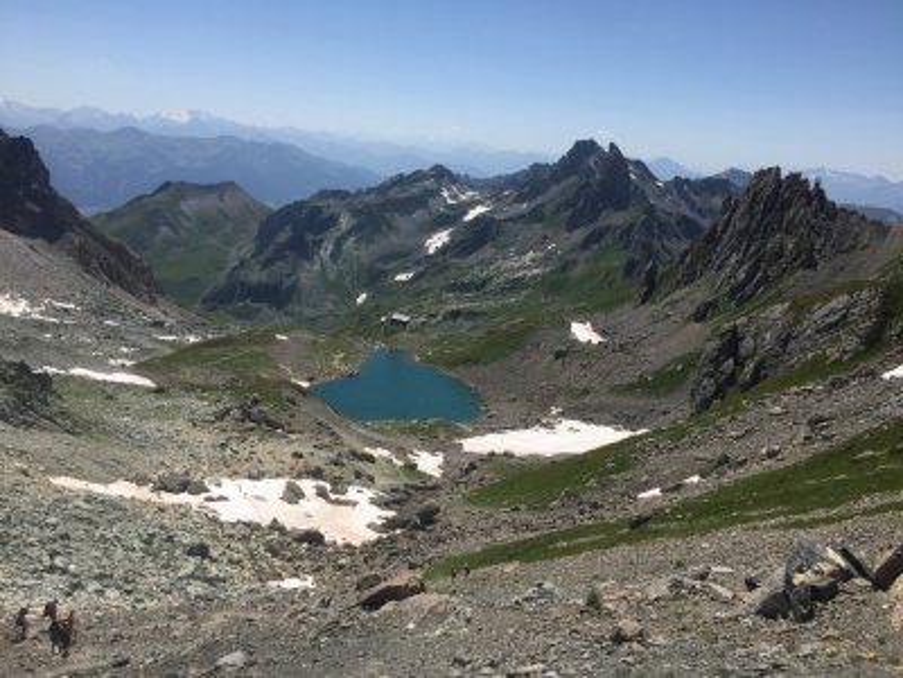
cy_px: 339
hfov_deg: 61.7
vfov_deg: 48.2
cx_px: 452
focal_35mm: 29
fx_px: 756
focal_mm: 4.15
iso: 32
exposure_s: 1/3300
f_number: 2.2
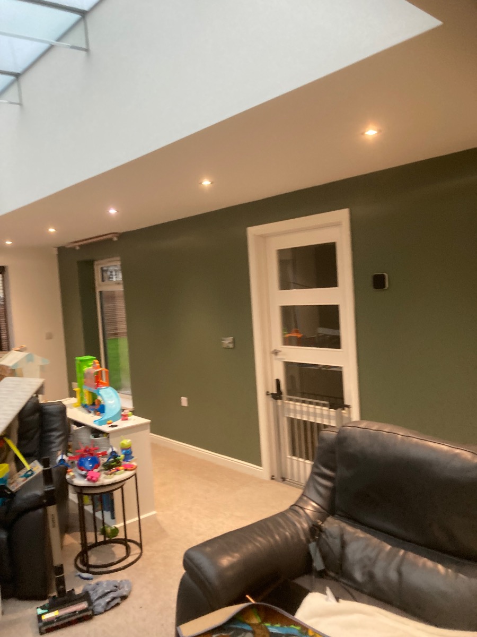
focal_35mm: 28
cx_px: 238
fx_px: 514
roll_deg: +3.4
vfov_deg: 63.4
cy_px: 318
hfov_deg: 49.7
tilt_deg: -6.8
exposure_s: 1/50
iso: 200
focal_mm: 3.99
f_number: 1.8
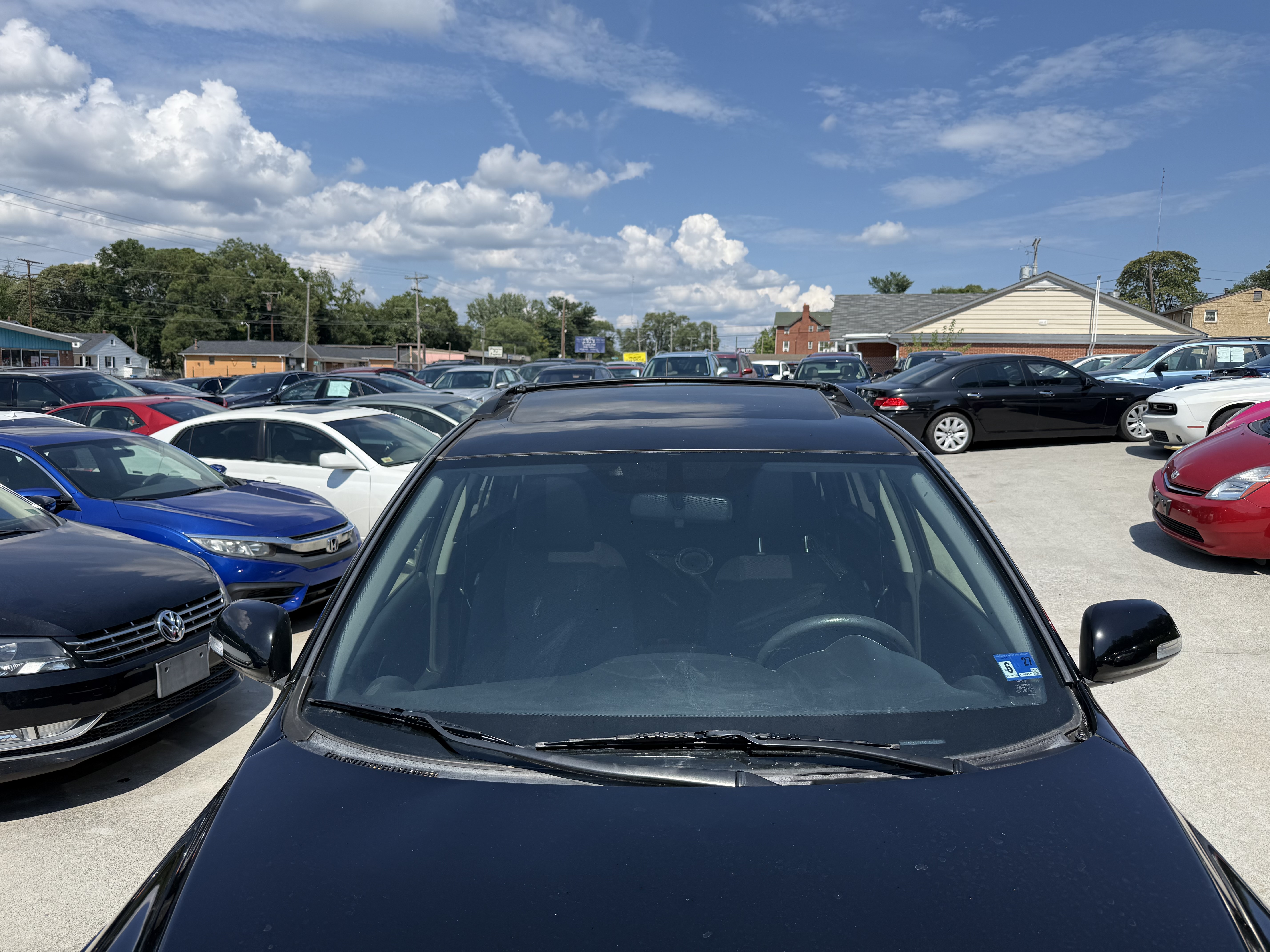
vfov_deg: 56.8
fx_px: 881
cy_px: 476
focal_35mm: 24
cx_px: 635
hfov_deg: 71.6
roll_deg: -1.3
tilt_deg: -6.0
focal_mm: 6.76
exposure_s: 1/5319
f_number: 1.78
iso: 80
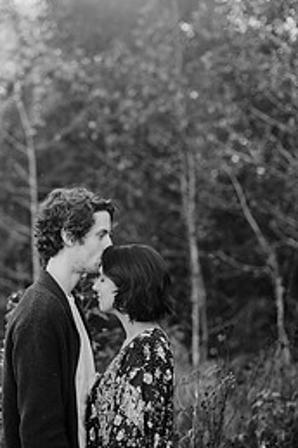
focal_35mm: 87
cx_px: 68
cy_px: 240
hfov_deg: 15.6
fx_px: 1083
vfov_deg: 23.4
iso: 160
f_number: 2
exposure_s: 1/1000
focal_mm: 50
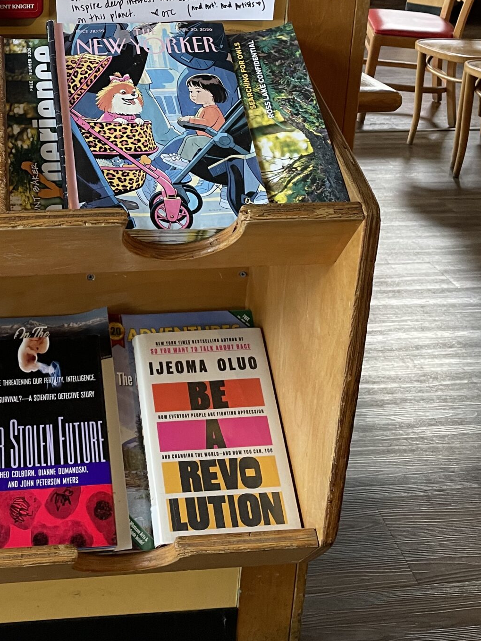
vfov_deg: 37.1
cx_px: 51
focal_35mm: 49
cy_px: 101
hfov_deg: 28.6
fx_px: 908
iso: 160
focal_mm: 4.2
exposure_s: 1/60
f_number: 1.6
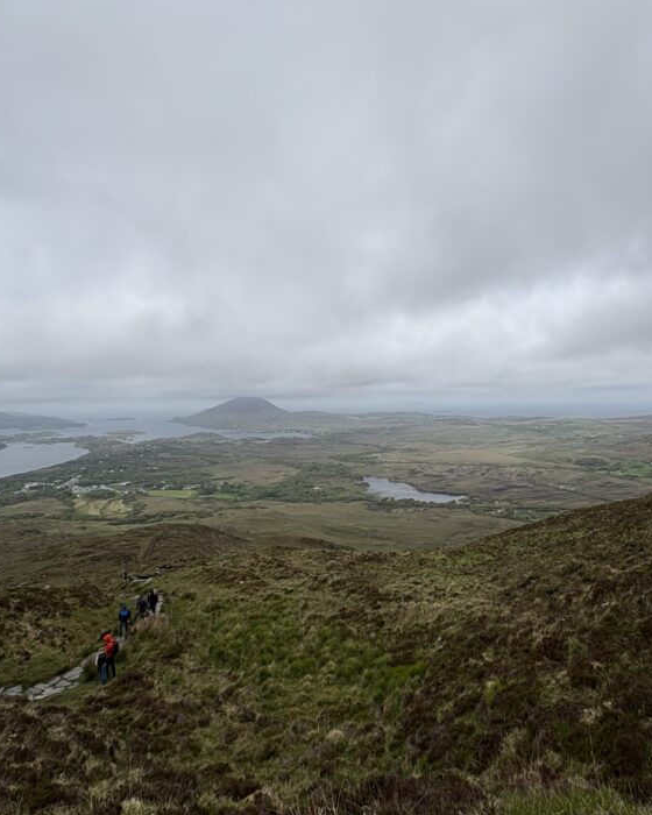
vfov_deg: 80.3
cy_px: 388
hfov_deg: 67.9
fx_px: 482
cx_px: 359
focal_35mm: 20
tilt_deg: +1.3
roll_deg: +0.6
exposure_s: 1/2674
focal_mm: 2.22
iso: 50
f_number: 2.2
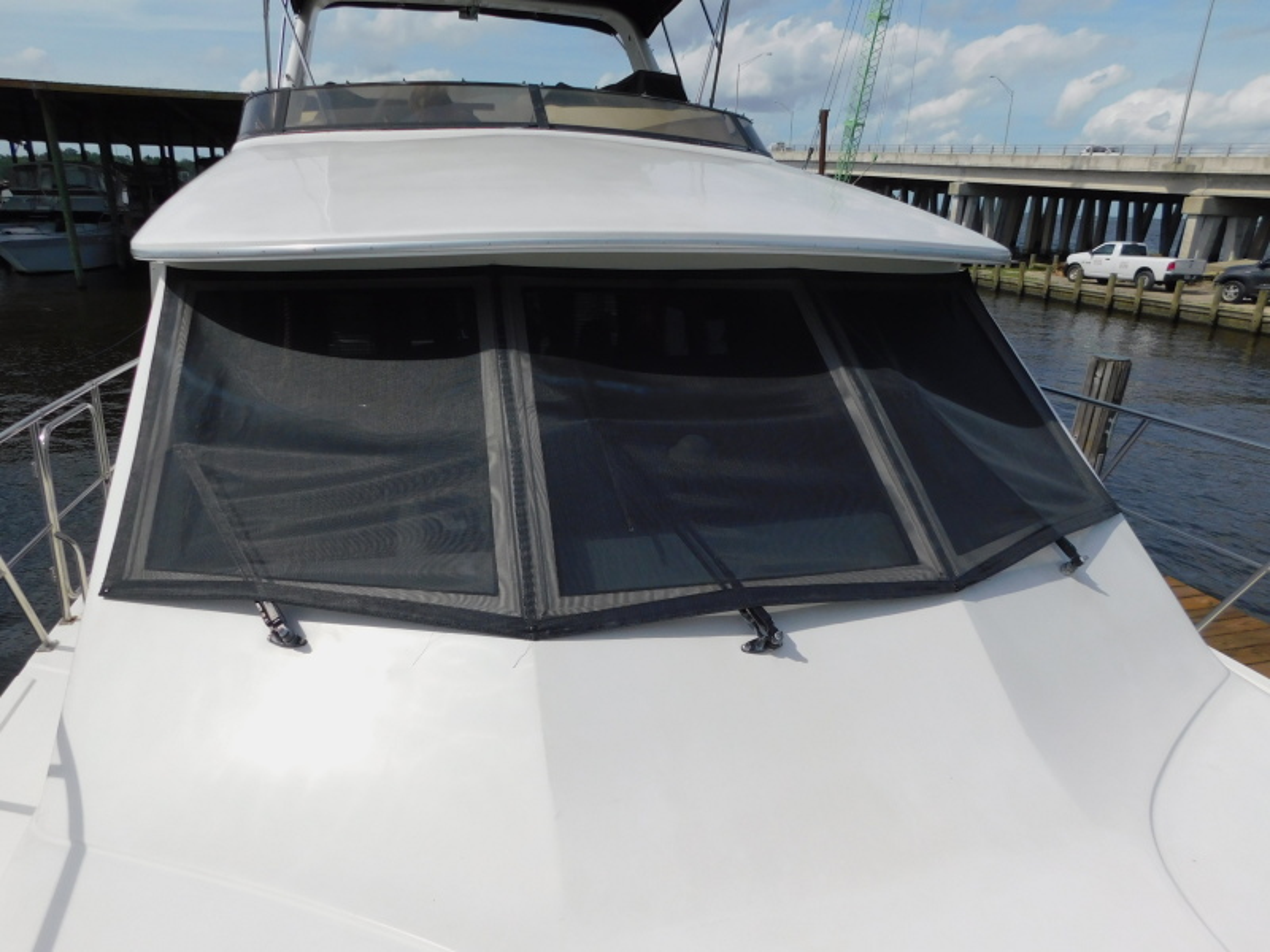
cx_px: 635
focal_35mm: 23
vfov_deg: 58.9
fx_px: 844
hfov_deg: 73.9
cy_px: 476
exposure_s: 1/800
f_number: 6
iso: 125
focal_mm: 4
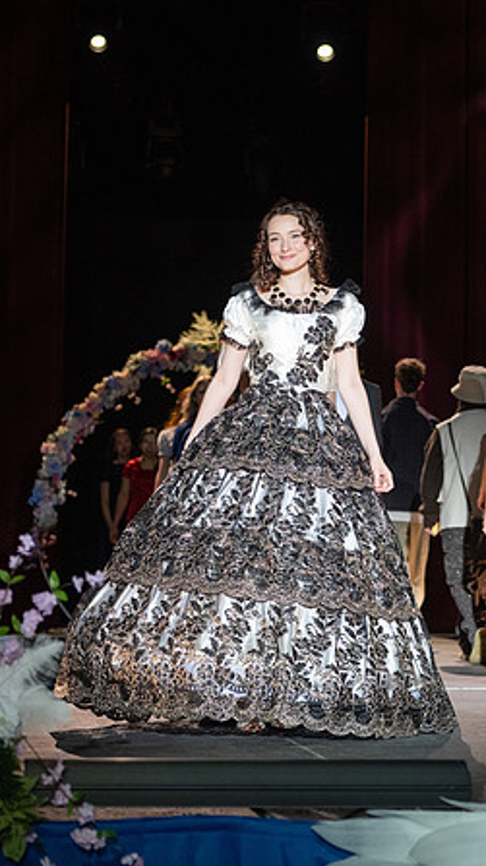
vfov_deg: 17.6
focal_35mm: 122
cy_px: 439
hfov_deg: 9.9
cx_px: 460
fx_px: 2799
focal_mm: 70
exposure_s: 1/1000
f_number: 2.8
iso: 1000
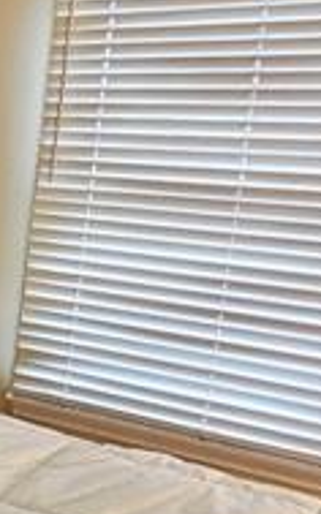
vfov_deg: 36.3
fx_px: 784
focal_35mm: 56
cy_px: 245
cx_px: -443
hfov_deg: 14.8
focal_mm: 2.2
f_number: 2.2
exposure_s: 1/60.2
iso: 320
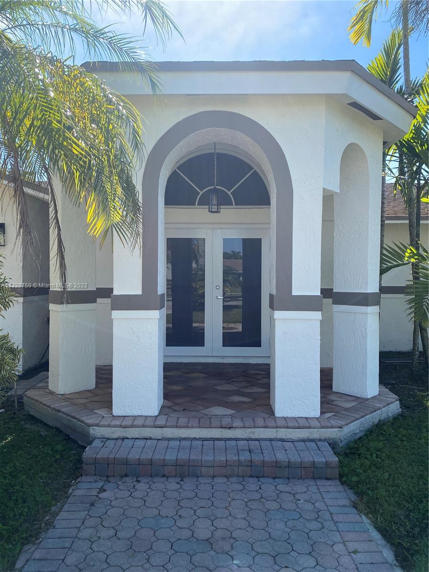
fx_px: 430
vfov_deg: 67.3
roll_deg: -1.7
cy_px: 286
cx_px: 214
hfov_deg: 53.1
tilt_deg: +1.3
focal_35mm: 26
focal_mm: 4.25
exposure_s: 1/1082
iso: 32
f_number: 1.8
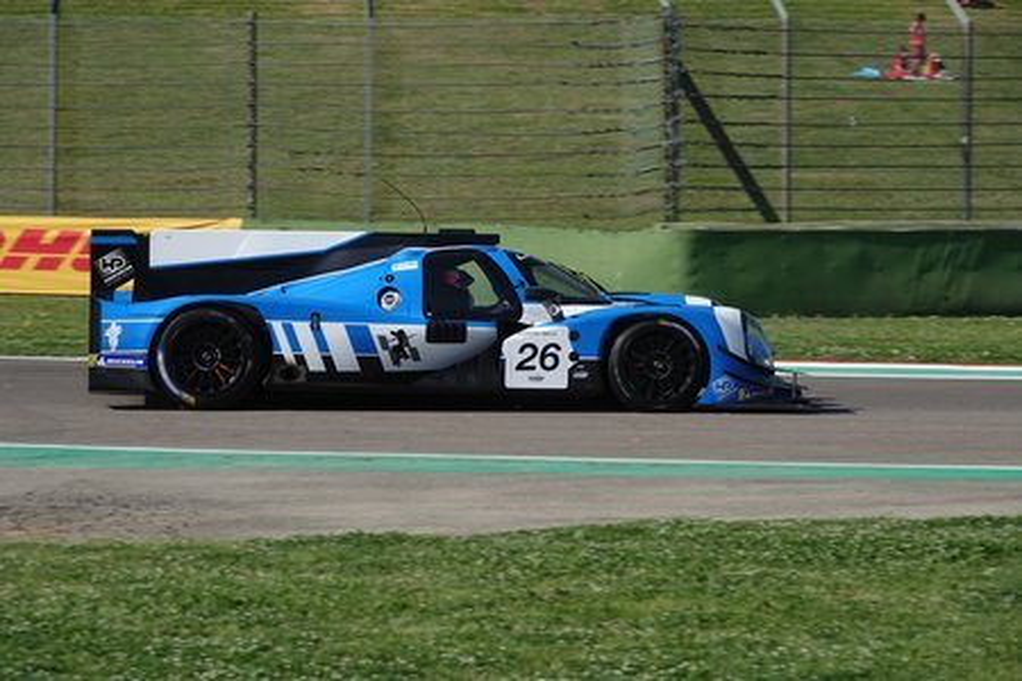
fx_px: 4372
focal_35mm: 154
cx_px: 511
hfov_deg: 13.3
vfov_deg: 8.9
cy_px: 340
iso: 100
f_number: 5
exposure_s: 1/800
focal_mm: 56.39
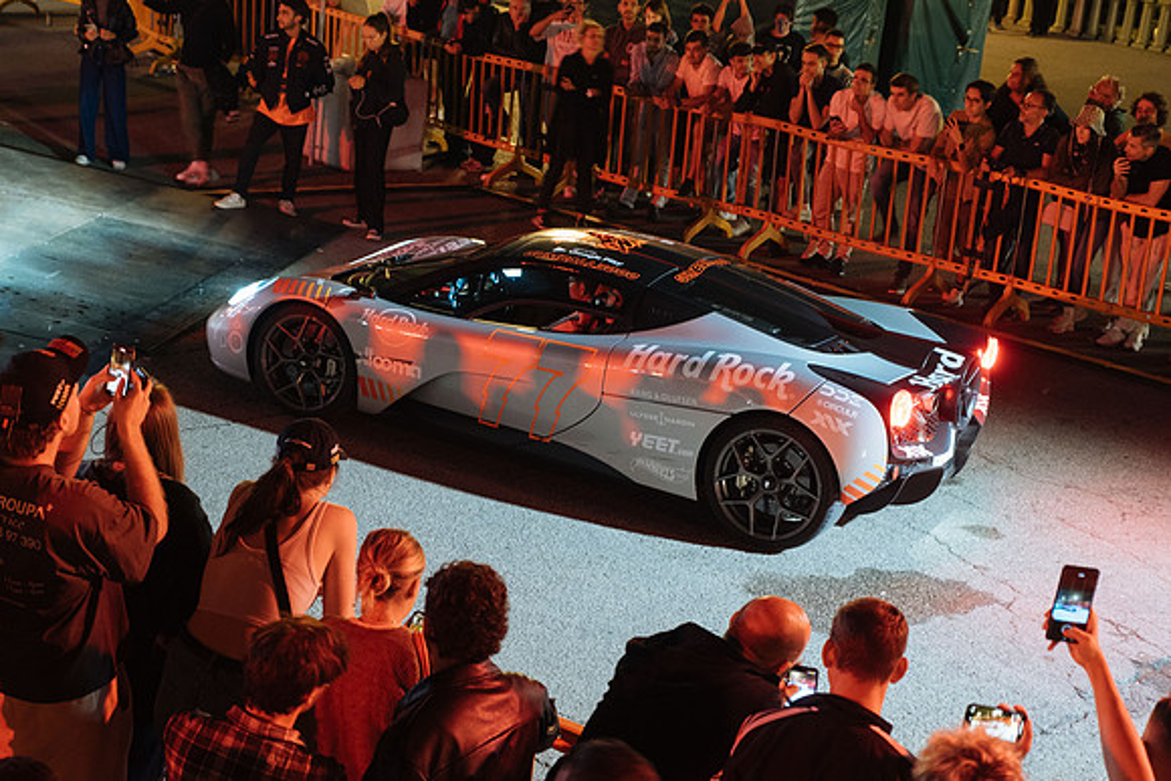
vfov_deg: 22.3
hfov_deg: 32.9
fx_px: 1982
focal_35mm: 61
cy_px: 410
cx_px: 556
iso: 1600
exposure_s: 1/8
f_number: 3.2
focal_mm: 38.8
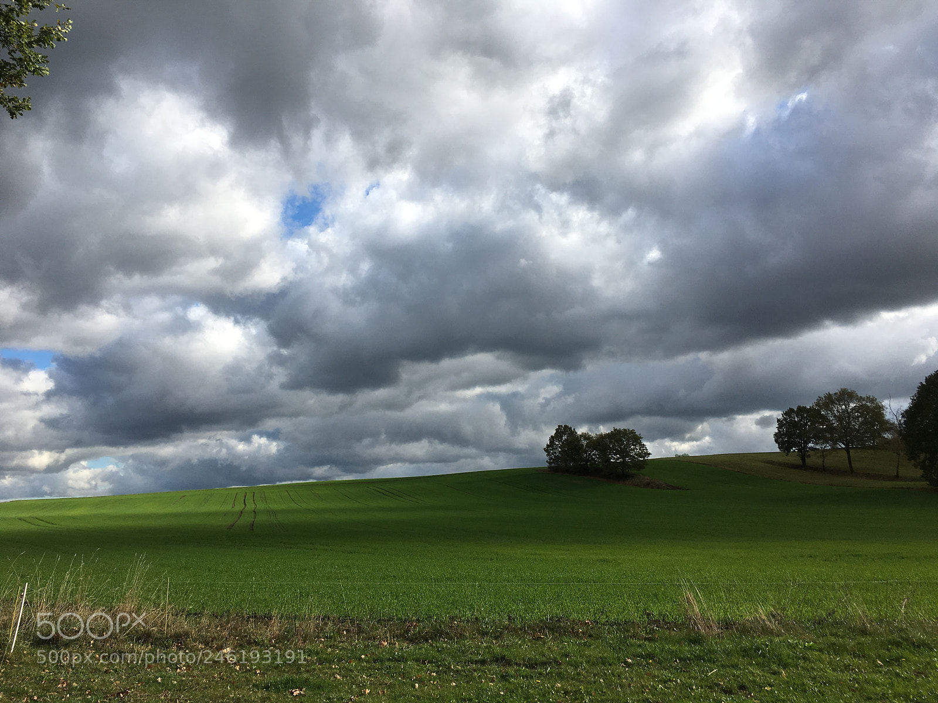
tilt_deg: +11.4
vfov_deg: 48.2
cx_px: 469
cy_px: 352
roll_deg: +0.7
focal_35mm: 29
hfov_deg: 61.7
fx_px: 786
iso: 25
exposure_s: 1/1570
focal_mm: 4.15
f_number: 2.2
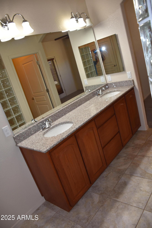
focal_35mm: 27
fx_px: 171
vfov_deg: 67.4
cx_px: 76
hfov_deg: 47.9
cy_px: 114
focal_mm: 18
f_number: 4
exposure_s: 1/60
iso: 280
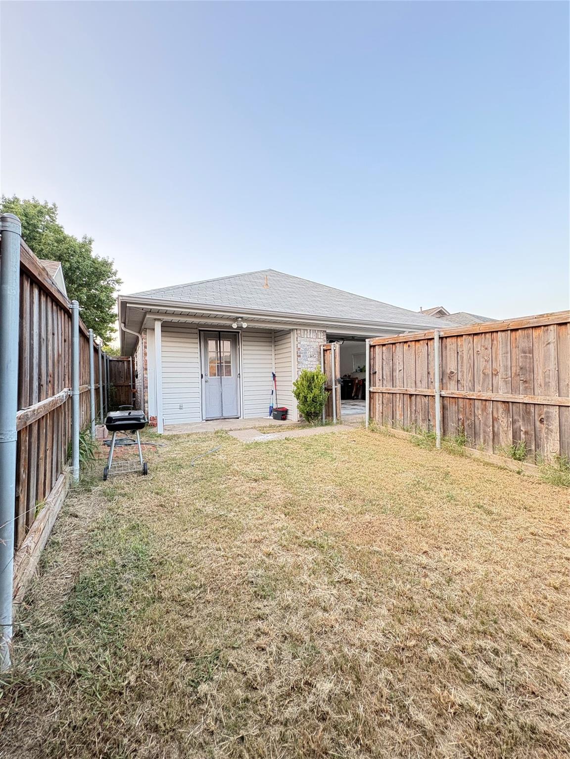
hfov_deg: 85.7
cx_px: 285
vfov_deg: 102.1
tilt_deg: +1.6
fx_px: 307
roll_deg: +1.2
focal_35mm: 14
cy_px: 380
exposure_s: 1/82
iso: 200
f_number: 2.2
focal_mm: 2.22
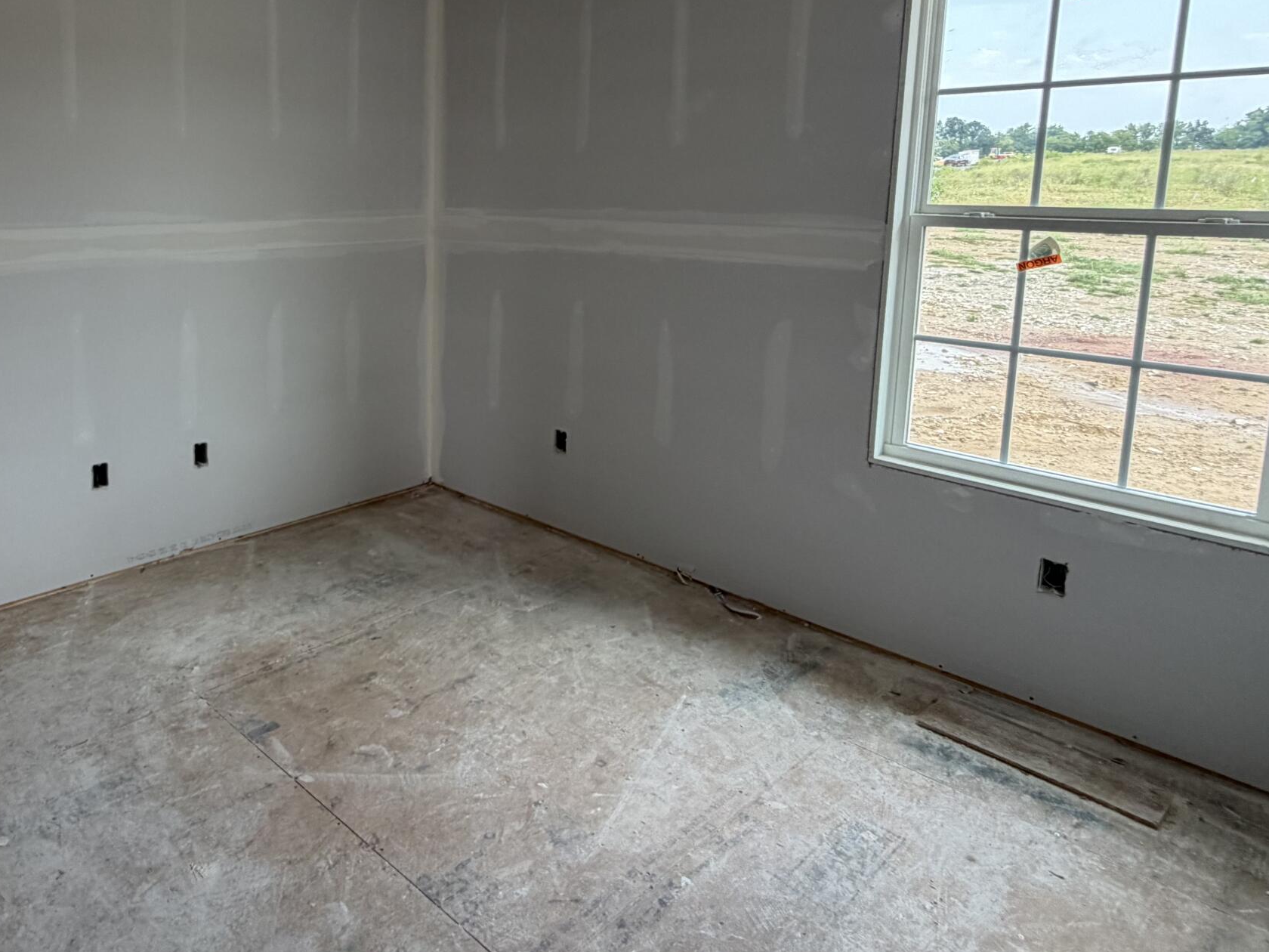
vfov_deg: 53.6
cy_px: 301
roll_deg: -0.6
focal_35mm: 25
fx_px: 916
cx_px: 339
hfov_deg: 65.7
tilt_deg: -6.7
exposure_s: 1/121
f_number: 2.2
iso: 125
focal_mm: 2.22
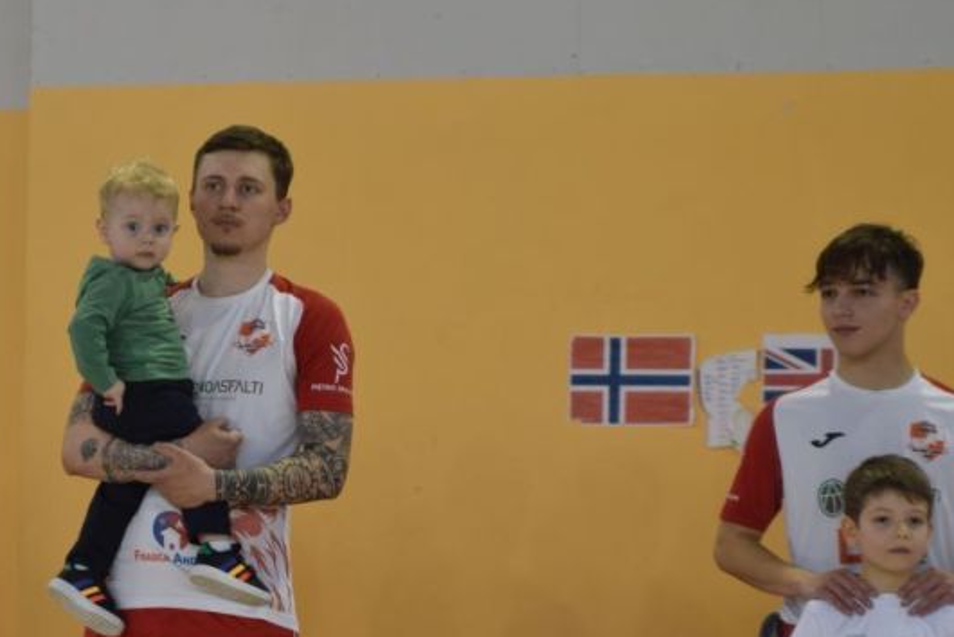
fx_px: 4501
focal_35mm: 170
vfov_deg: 8.1
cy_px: 403
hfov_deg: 12.1
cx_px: 236
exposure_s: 1/200
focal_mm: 75
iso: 320
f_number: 2.8
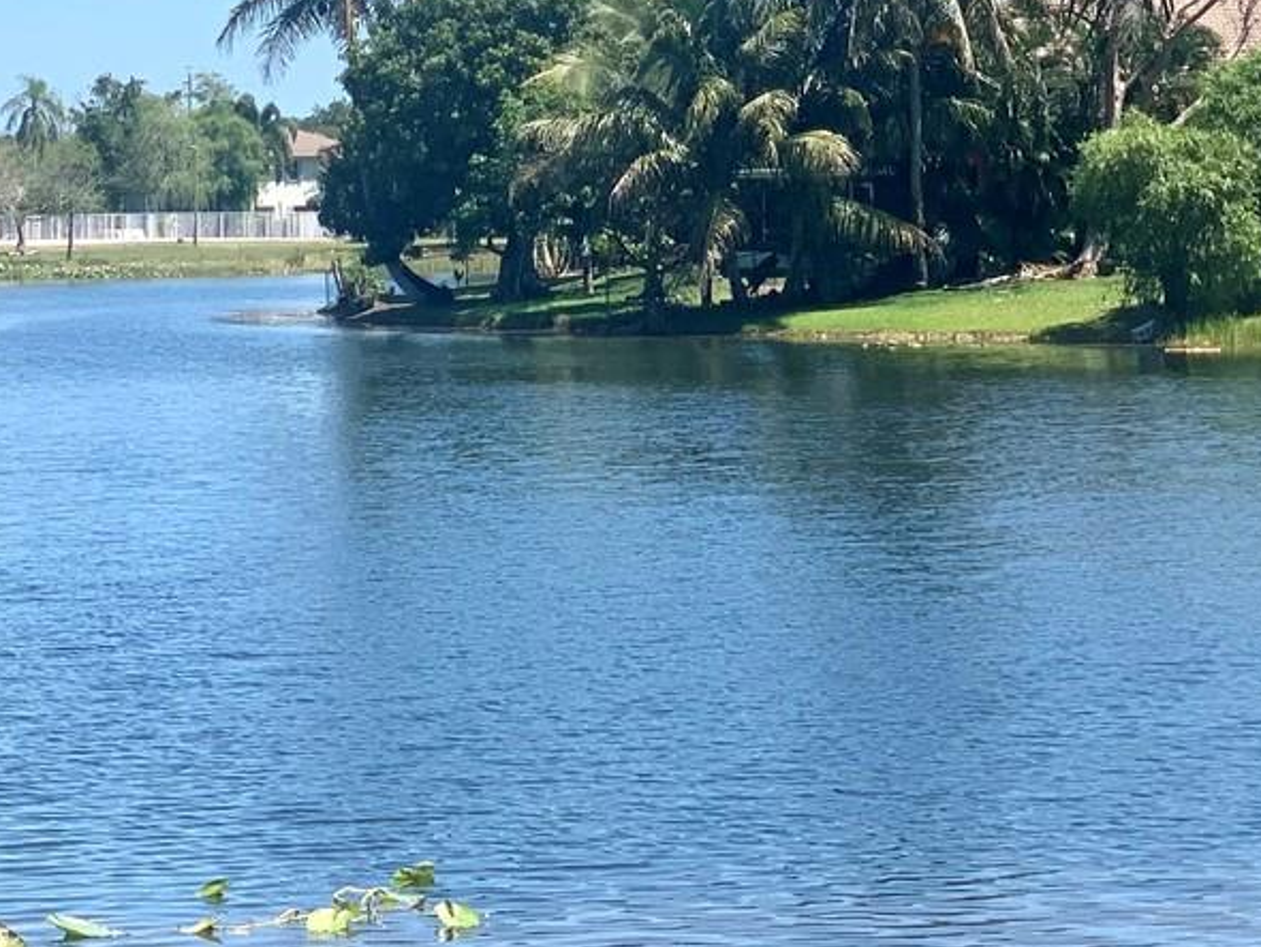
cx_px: -45
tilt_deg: -0.1
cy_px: 261
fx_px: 5138
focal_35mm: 141
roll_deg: -0.1
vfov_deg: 10.5
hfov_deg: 13.8
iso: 16
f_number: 2.4
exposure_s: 1/1043
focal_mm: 6
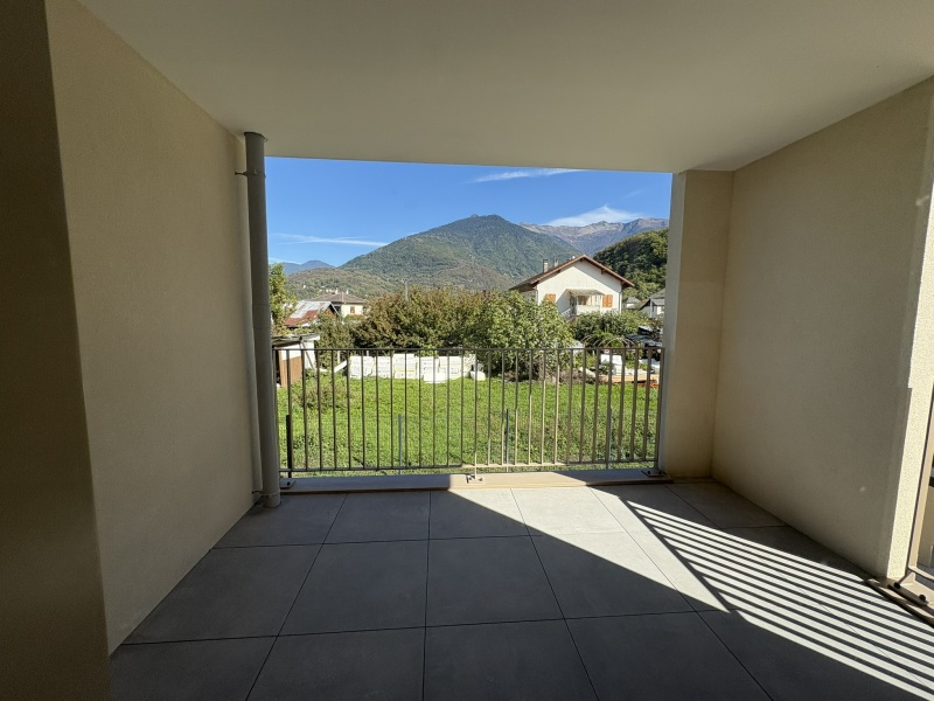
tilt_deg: -7.3
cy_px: 350
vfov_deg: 85.7
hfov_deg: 102.1
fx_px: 378
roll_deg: +0.8
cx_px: 467
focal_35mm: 14
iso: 40
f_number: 2.2
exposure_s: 1/1094
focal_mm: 2.22
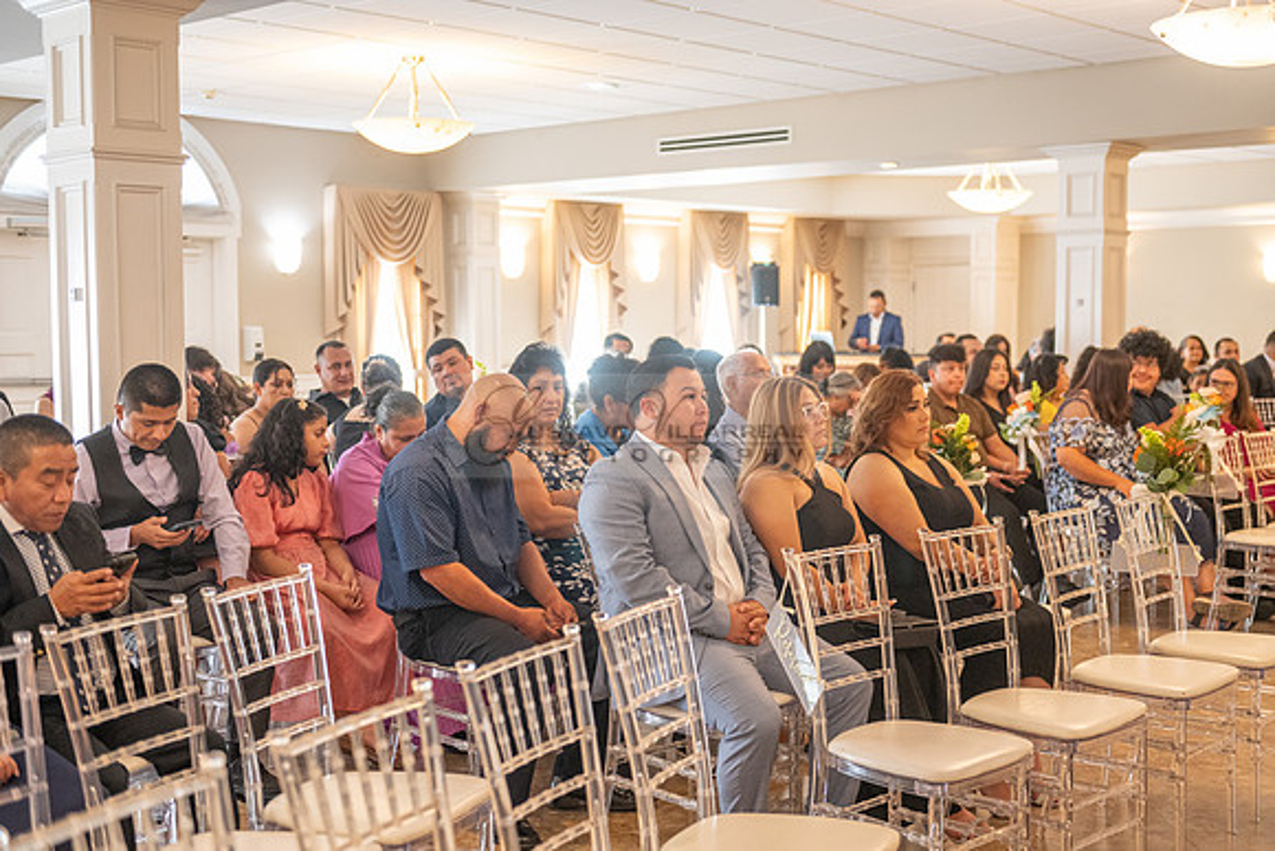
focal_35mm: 45
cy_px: 426
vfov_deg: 29.9
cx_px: 638
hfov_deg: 43.6
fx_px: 1594
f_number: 3.2
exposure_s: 1/160
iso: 2000
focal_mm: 45
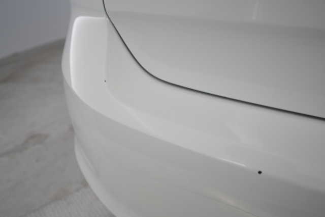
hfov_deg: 65.5
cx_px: 162
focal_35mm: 28
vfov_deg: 46.4
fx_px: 253
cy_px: 108
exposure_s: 1/100
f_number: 5
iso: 1000
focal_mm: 28
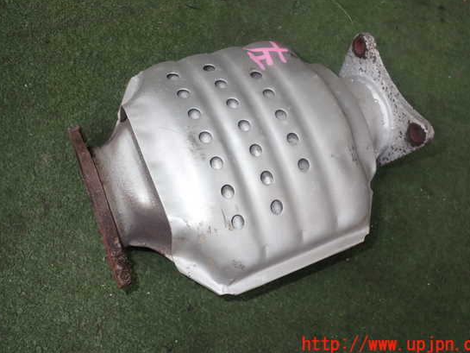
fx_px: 448
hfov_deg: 55.3
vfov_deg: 42.9
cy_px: 161
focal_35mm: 33
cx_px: 238
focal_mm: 5.4
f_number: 6.3
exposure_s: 1/30
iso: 100
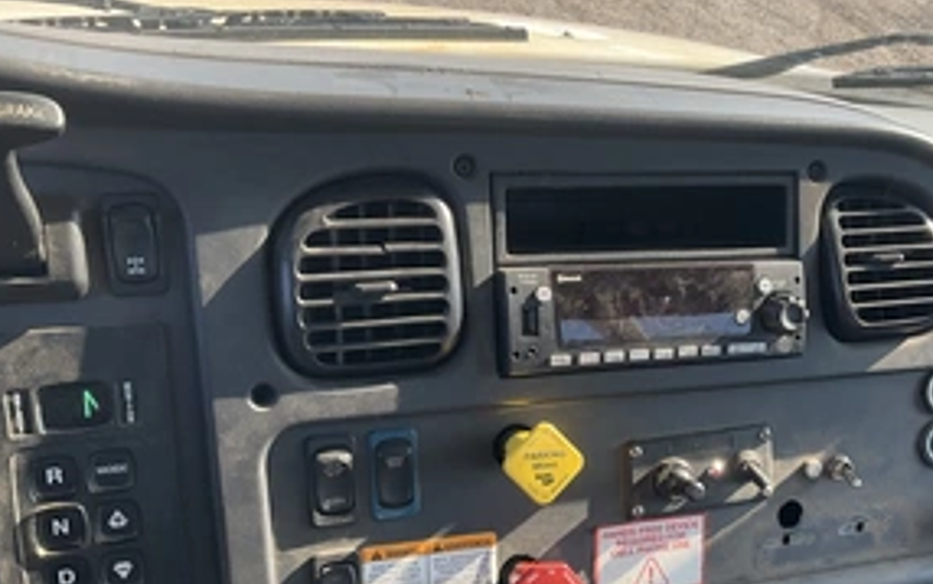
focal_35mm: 43
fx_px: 1094
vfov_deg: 29.7
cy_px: 372
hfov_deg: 45.4
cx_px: 633
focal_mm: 3
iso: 20
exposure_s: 1/174
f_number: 1.8
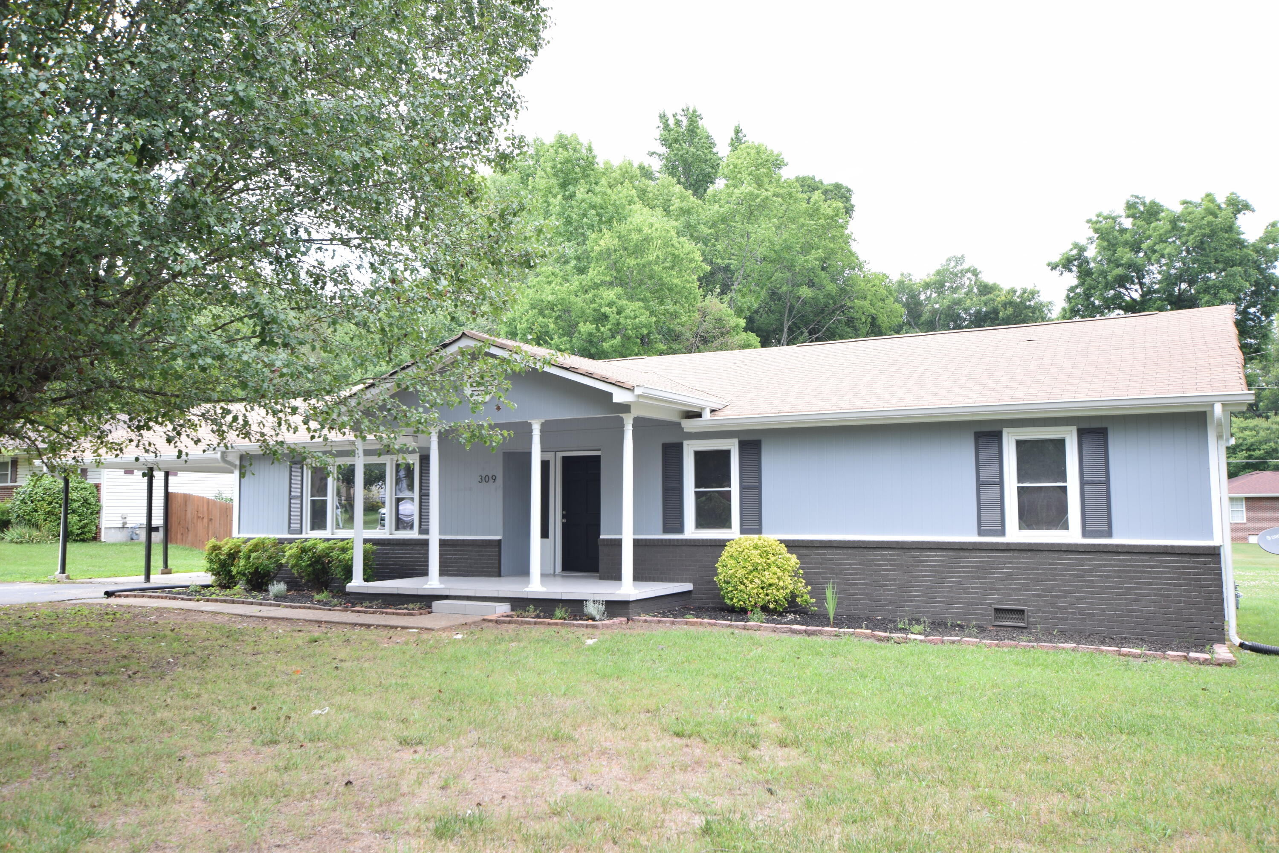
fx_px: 1066
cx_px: 640
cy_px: 426
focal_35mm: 30
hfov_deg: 61.9
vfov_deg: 43.6
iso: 100
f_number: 4.5
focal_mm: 20
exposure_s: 1/80
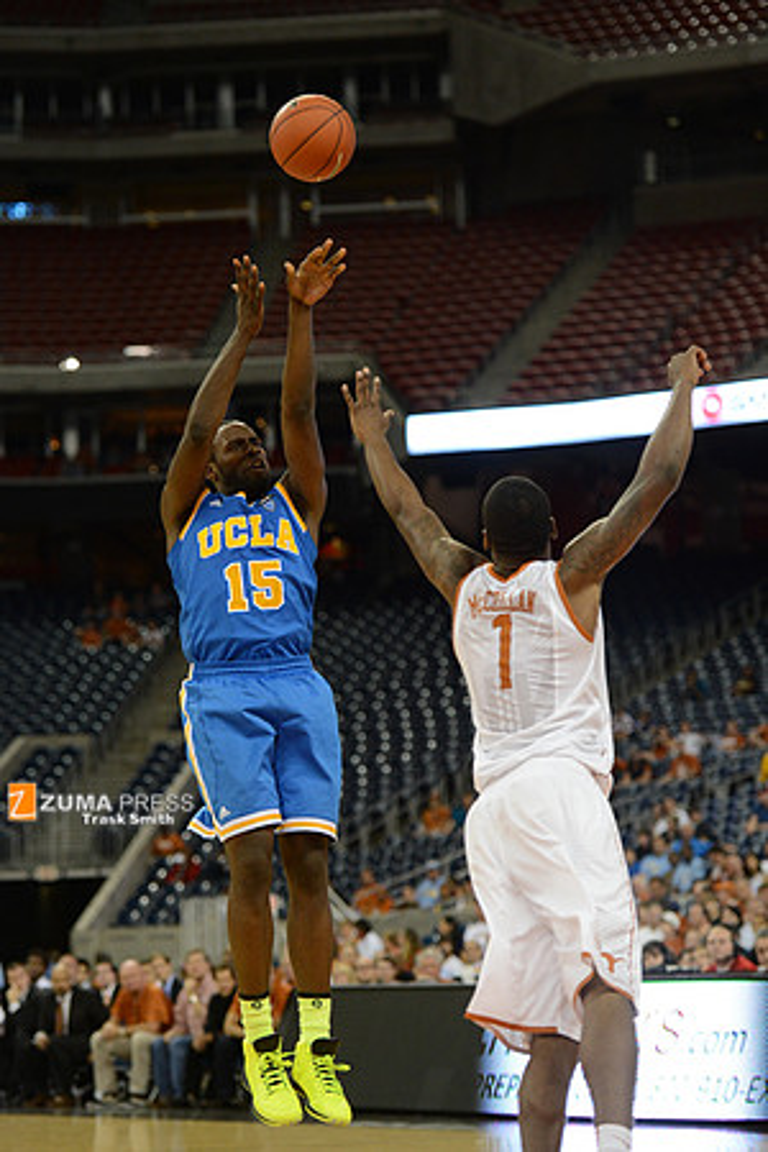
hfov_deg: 14.0
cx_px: 384
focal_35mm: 98
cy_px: 576
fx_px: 3136
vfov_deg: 20.8
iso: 3200
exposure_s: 1/1600
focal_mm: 98
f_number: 2.8
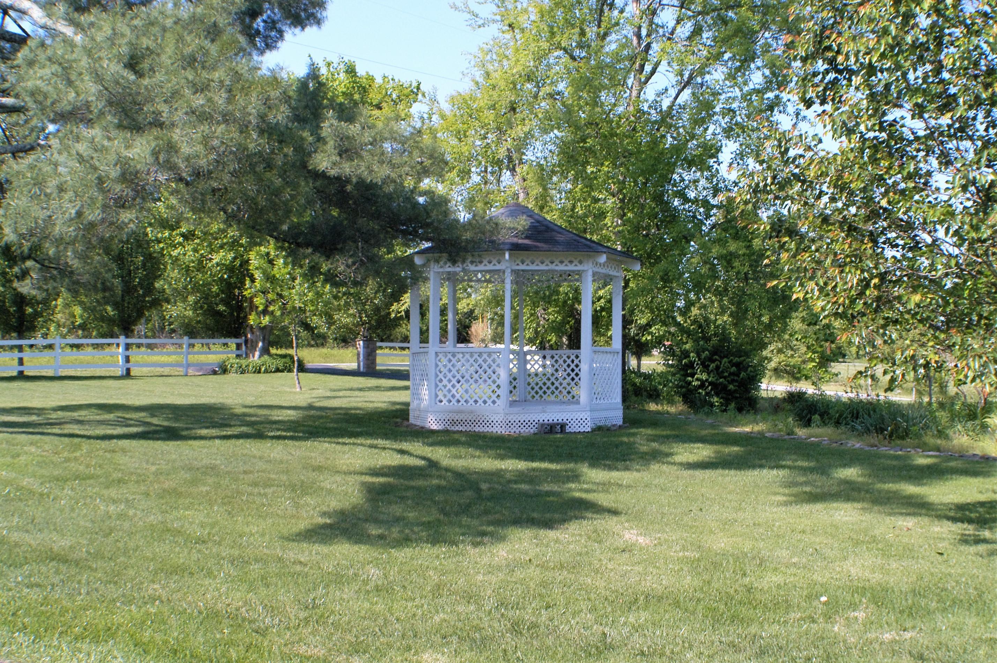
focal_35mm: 52
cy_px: 332
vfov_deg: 25.7
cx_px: 498
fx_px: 1453
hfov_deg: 37.9
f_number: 10
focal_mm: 35
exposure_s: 1/350
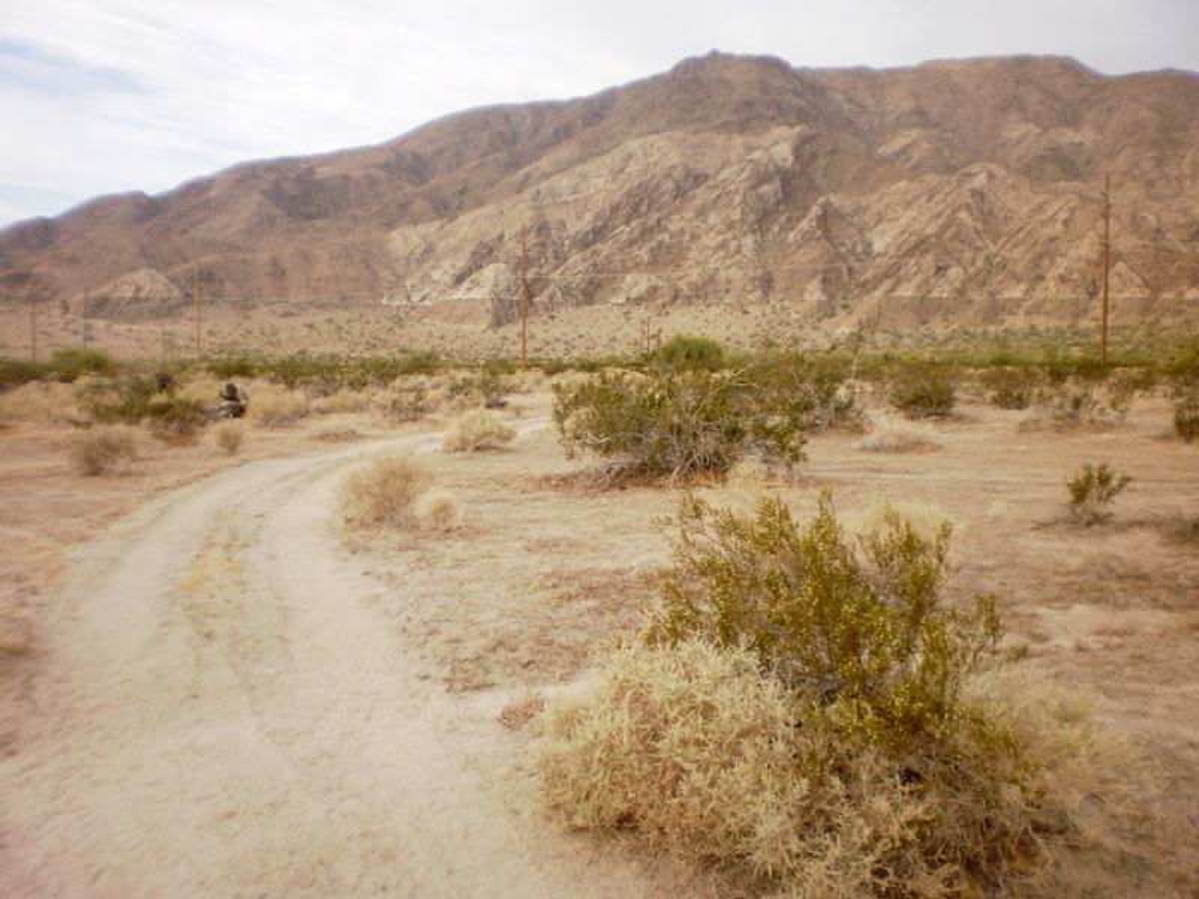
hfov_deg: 49.0
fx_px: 1316
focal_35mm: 38
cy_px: 450
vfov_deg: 37.7
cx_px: 600
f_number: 3.1
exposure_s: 1/400
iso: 100
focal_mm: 6.3
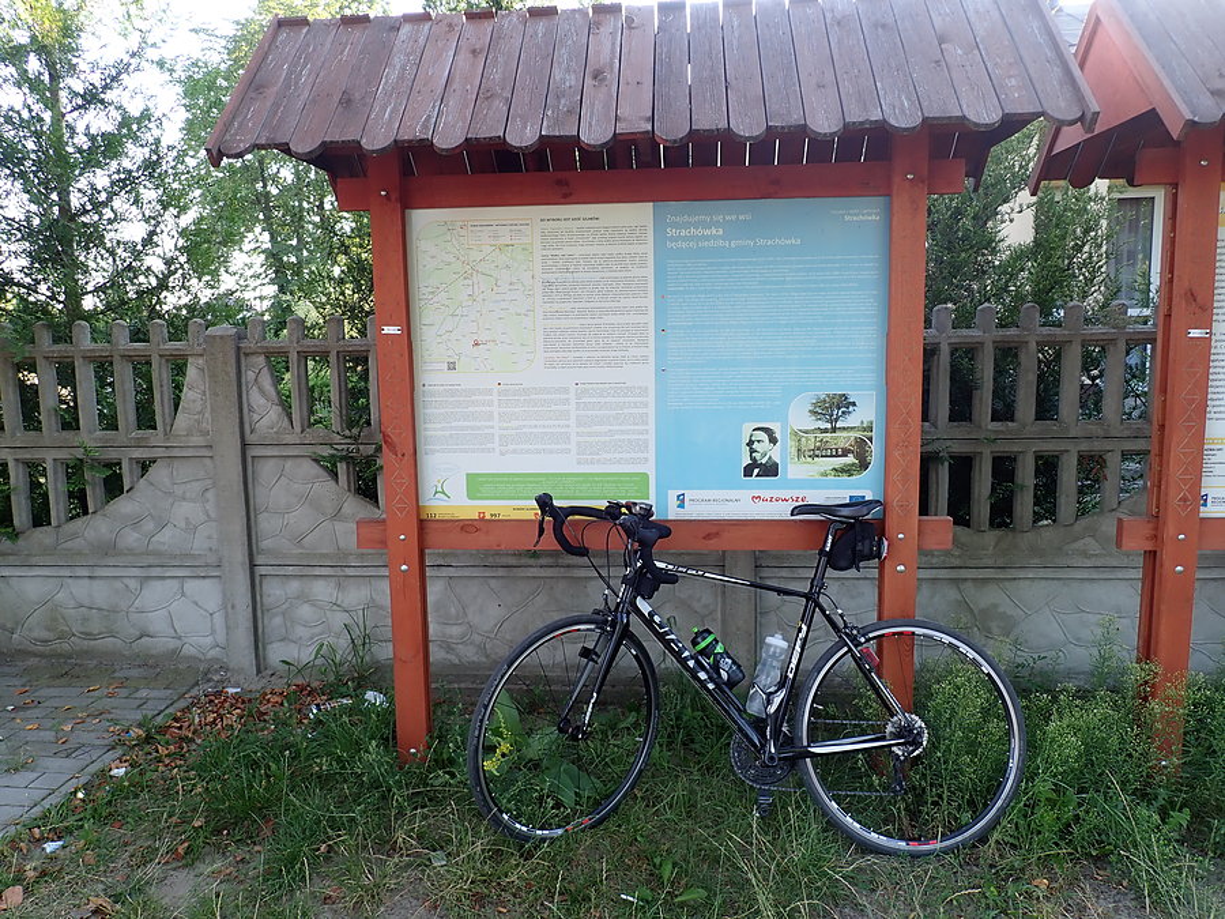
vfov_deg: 54.9
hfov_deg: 69.4
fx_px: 885
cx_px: 612
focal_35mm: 25
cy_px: 460
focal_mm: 4.5
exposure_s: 1/80
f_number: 2.8
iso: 100
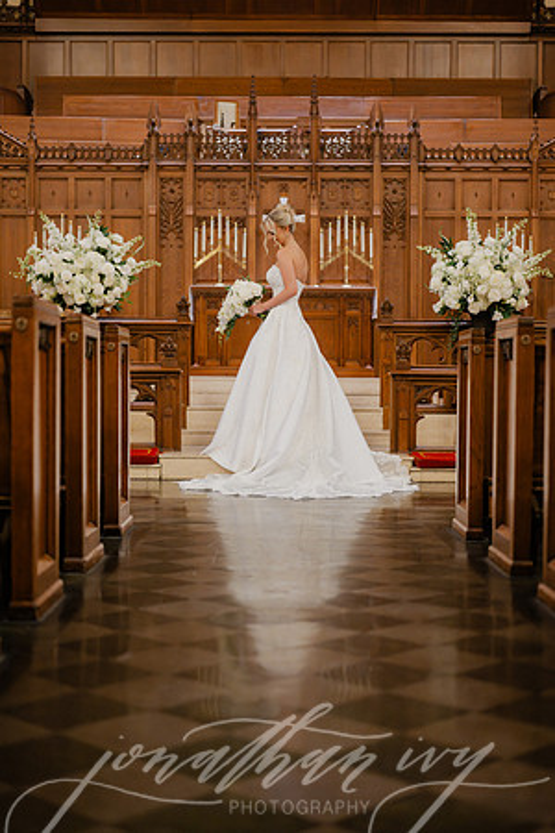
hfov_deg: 27.0
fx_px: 1156
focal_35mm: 50
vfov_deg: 39.6
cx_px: 278
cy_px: 416
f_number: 2
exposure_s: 1/125
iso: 2500
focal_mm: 50
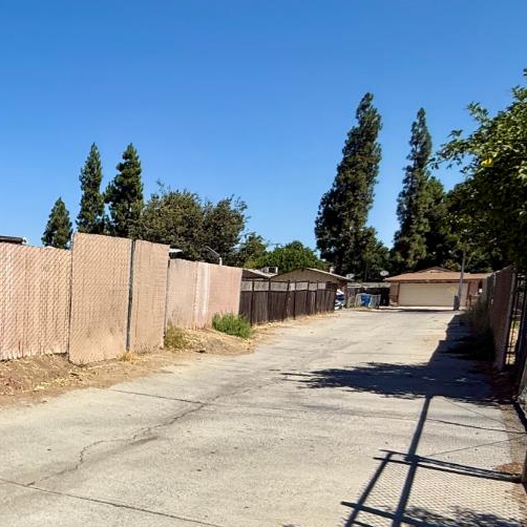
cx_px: -97
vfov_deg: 43.8
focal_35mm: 37
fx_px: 637
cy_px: 381
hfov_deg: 35.8
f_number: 2.2
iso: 50
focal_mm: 2.22
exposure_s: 1/3460
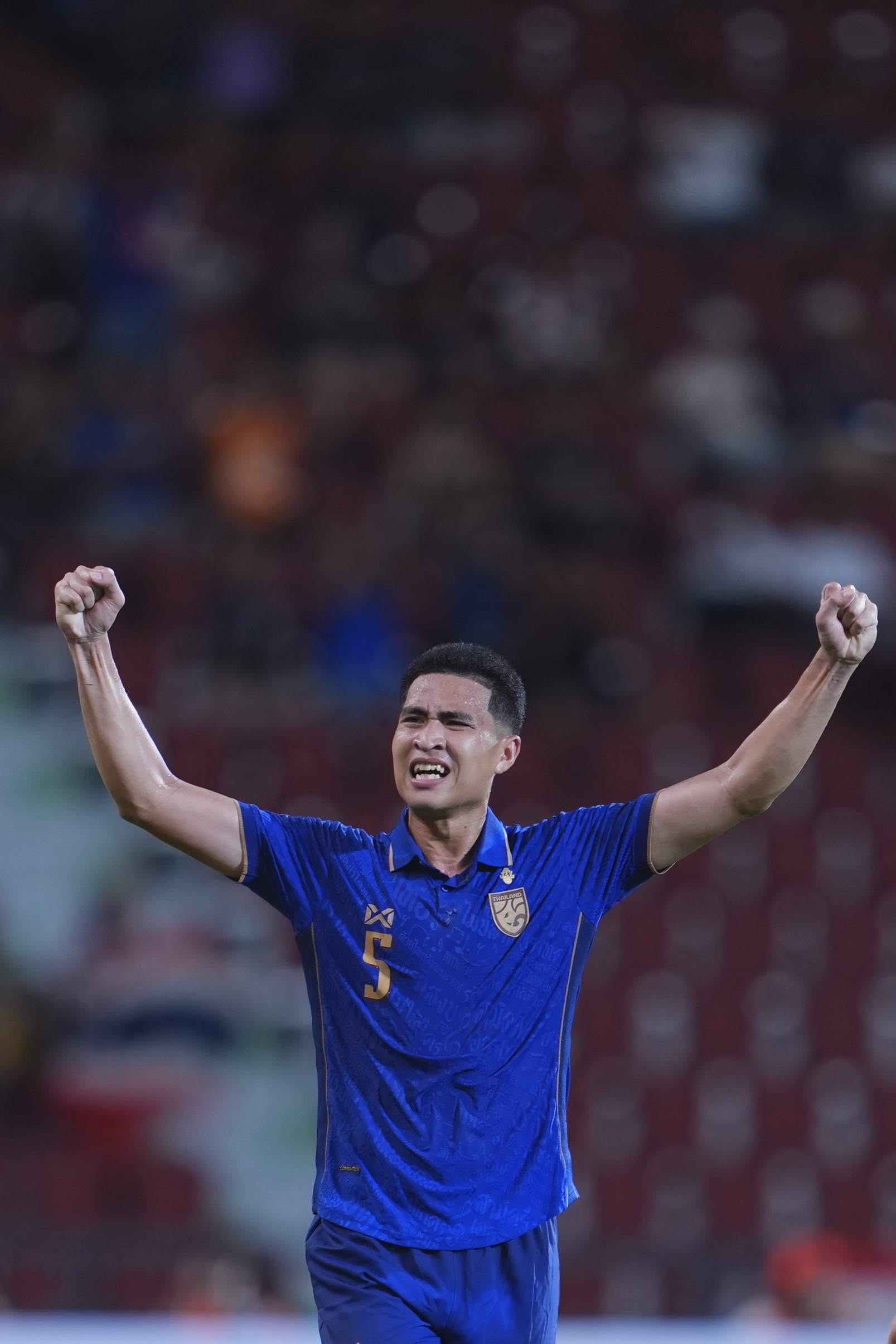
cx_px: 448
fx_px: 14934
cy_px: 672
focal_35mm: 400
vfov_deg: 5.2
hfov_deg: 3.4
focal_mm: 400
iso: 1000
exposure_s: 1/1000
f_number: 2.8
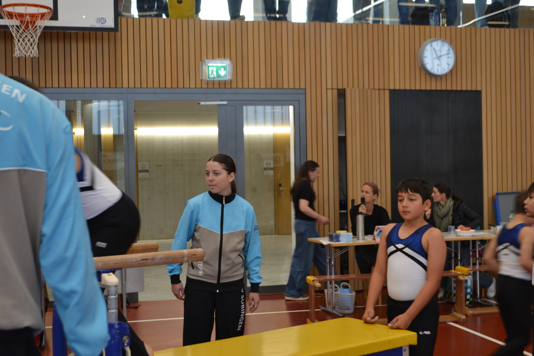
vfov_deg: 26.5
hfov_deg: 38.9
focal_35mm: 51
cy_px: 178
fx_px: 756
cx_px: 267
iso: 400
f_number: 5
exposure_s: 1/40
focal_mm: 34
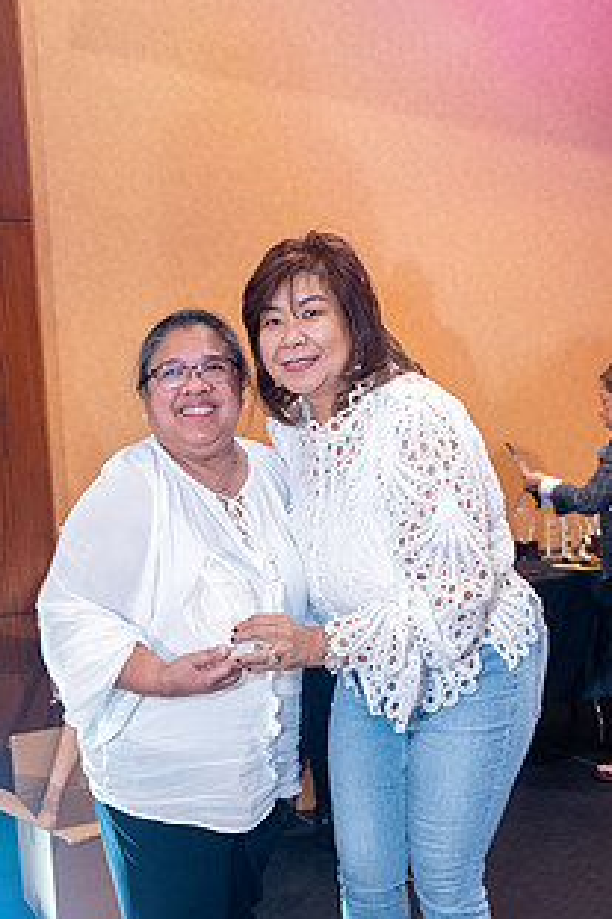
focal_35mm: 42
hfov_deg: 31.8
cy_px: 618
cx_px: 254
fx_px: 1072
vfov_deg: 45.7
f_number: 2.8
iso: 1600
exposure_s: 1/100
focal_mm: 29
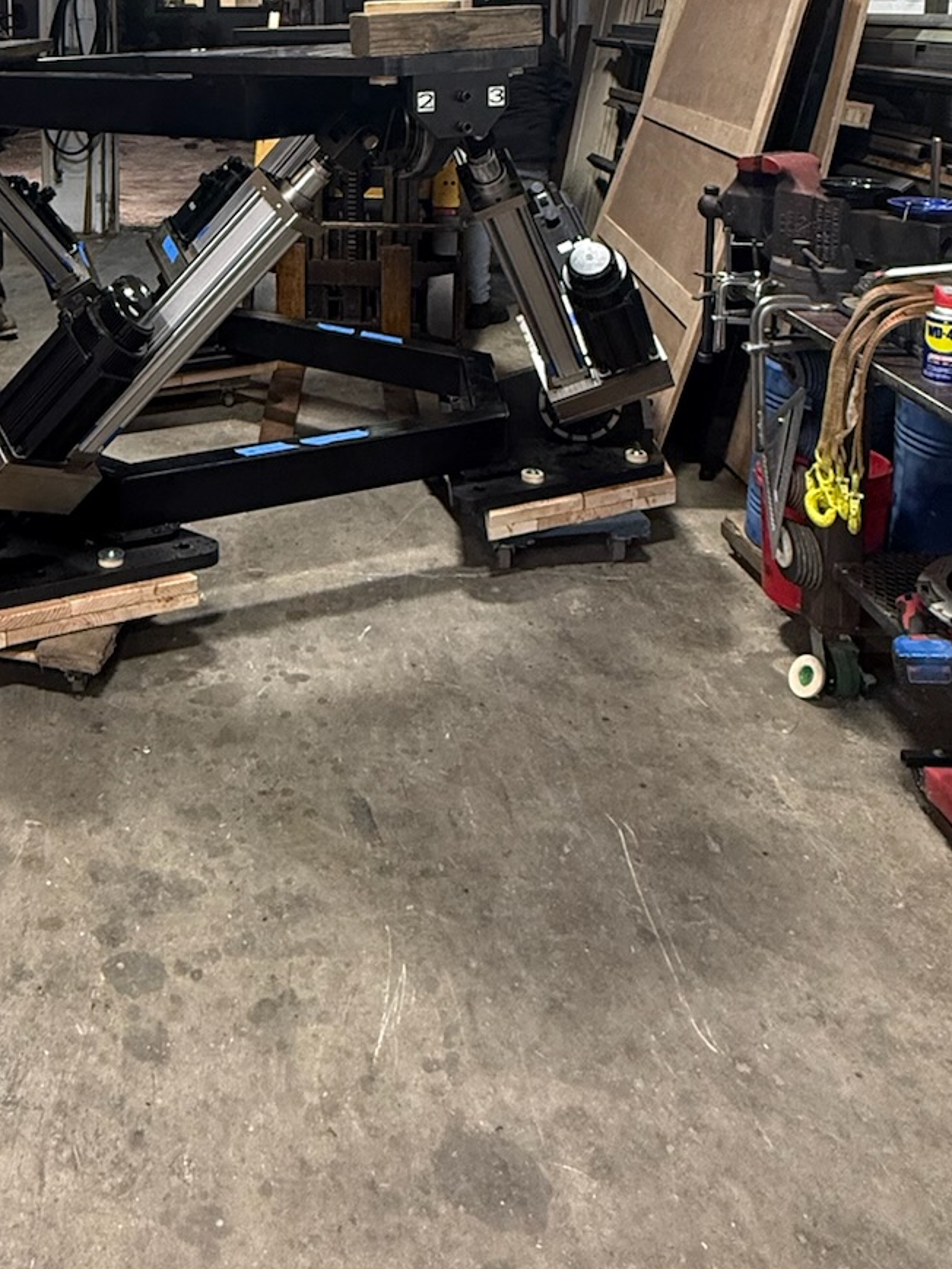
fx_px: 1210
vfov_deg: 49.7
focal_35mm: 33
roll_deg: +1.0
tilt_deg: -5.0
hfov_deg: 41.5
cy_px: 146
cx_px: 220
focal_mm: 2.22
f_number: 2.2
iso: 400
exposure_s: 1/60
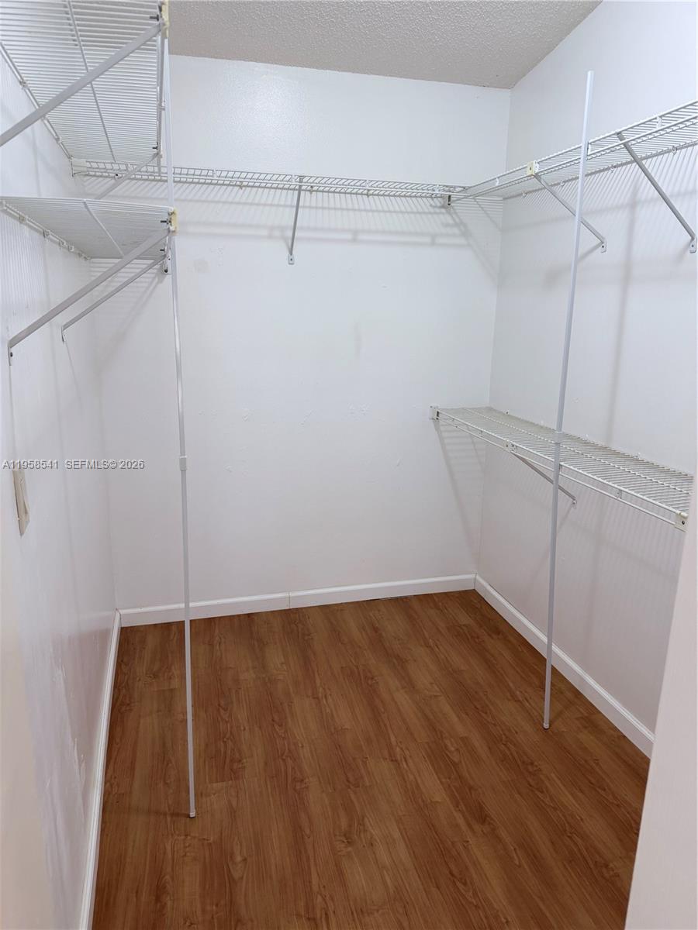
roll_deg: -1.2
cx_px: 349
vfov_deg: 71.6
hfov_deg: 56.8
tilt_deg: -13.8
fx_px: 645
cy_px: 465
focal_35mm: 24
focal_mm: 6.76
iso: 125
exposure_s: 1/60
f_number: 1.78
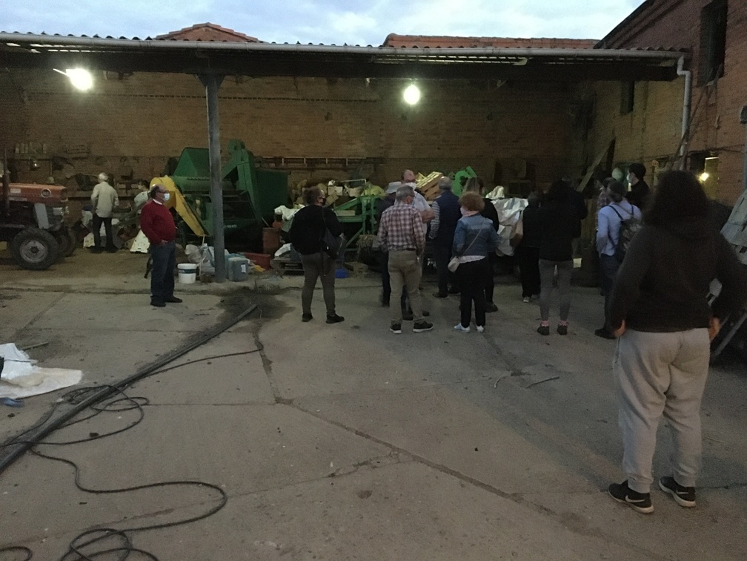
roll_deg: +0.3
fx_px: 626
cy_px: 280
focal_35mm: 29
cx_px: 374
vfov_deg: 48.2
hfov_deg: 61.7
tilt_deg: -9.2
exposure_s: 1/17
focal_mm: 4.15
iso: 2000
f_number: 2.2
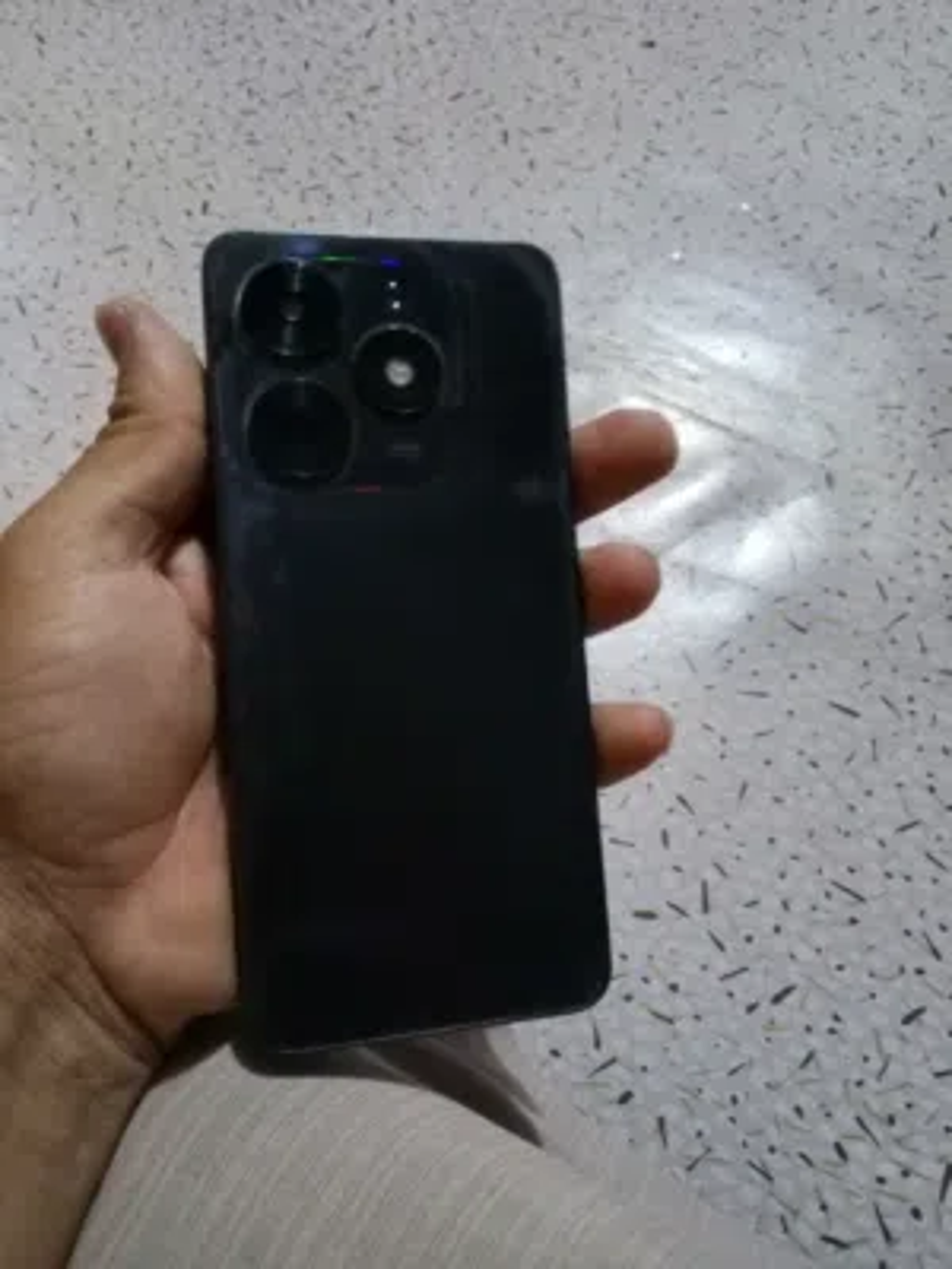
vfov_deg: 73.9
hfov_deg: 58.9
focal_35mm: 23
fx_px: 843
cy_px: 634
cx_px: 476
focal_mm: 4.09
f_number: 1.6
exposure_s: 1/20
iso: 3138
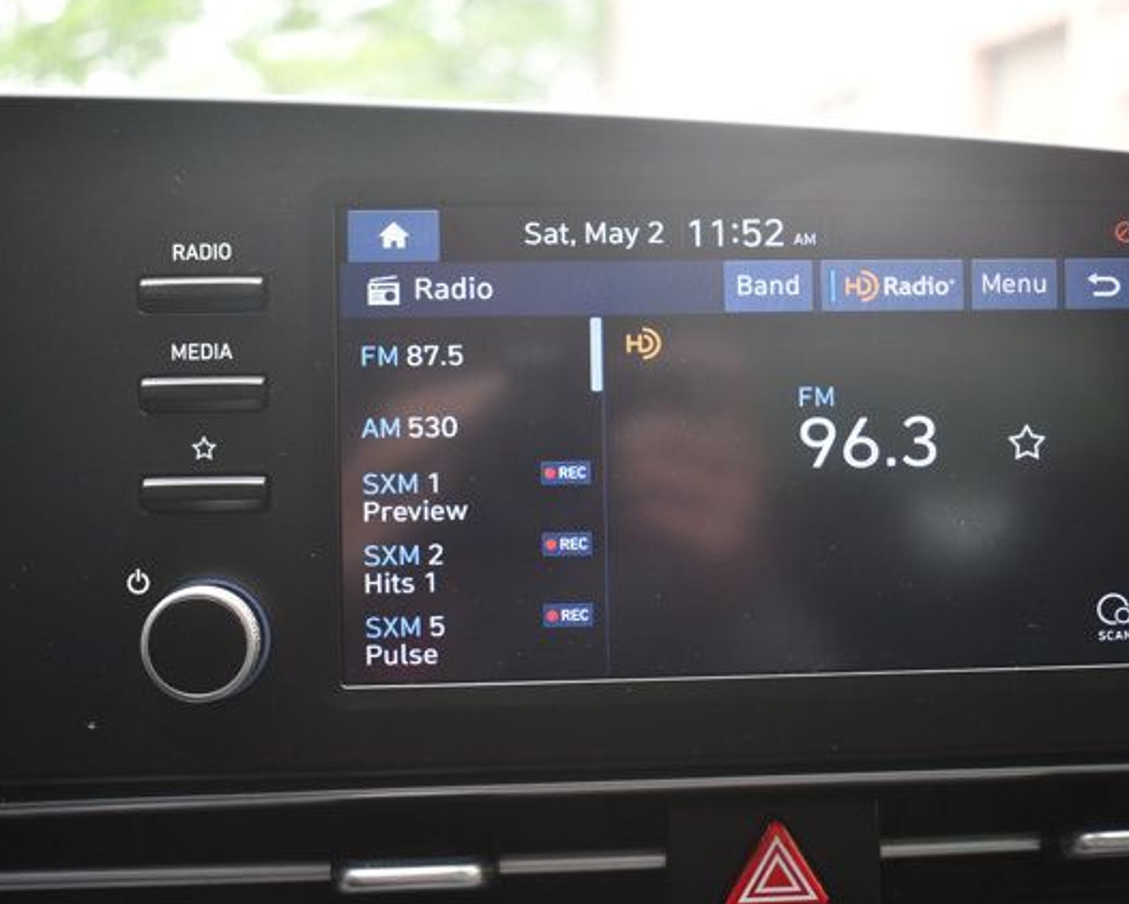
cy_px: 450
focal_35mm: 48
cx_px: 672
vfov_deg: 31.5
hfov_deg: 38.6
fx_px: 1604
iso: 800
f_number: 4.2
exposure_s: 1/250
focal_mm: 28
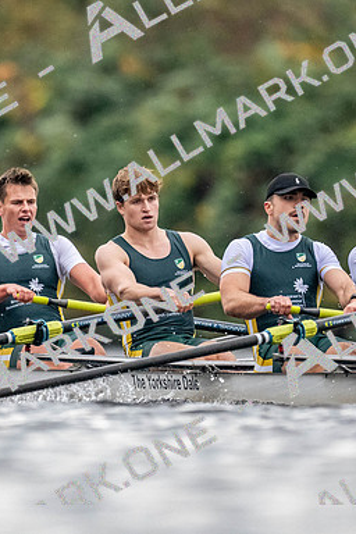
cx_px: 163
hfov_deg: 1.0
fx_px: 20157
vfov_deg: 1.5
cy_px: 267
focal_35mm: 1359
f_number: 4
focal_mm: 600
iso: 3200
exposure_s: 1/2500
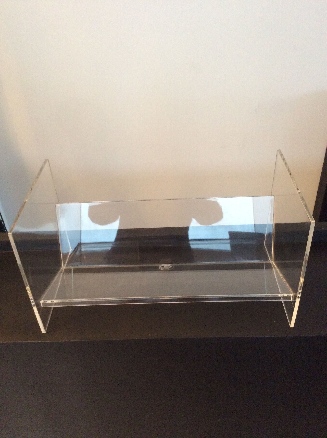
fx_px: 404
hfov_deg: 44.1
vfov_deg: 56.9
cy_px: 219
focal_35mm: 32
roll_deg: +3.6
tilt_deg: -34.4
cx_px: 164
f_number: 2.4
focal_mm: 3.3
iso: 250
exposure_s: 1/17
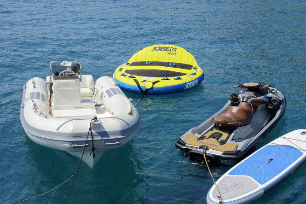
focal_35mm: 52
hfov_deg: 38.1
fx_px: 442
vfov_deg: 25.9
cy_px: 117
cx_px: 175
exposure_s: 1/640
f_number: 9
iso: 250
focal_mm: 45
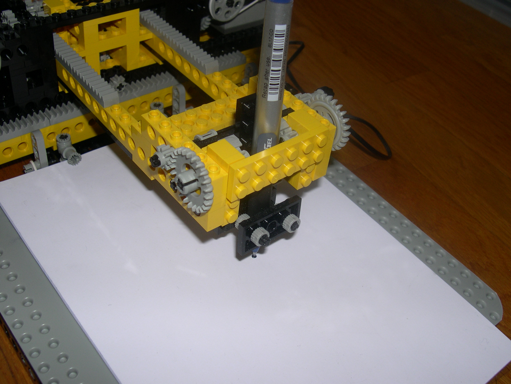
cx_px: 256
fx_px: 620
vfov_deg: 34.3
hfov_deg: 44.8
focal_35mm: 42
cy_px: 192
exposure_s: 1/30
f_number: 8
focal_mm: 9
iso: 100
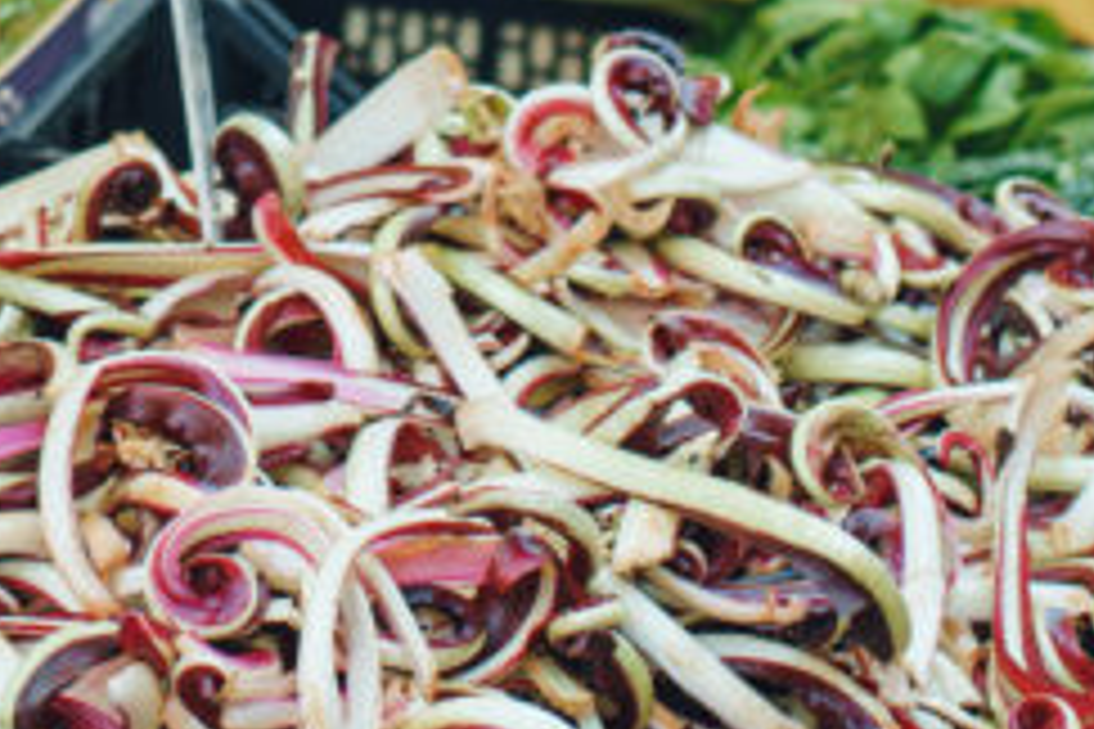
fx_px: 6412
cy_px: -713
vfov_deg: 6.3
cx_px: -180
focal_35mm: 211
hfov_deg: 9.6
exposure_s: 1/320
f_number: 3.5
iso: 100
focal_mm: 50
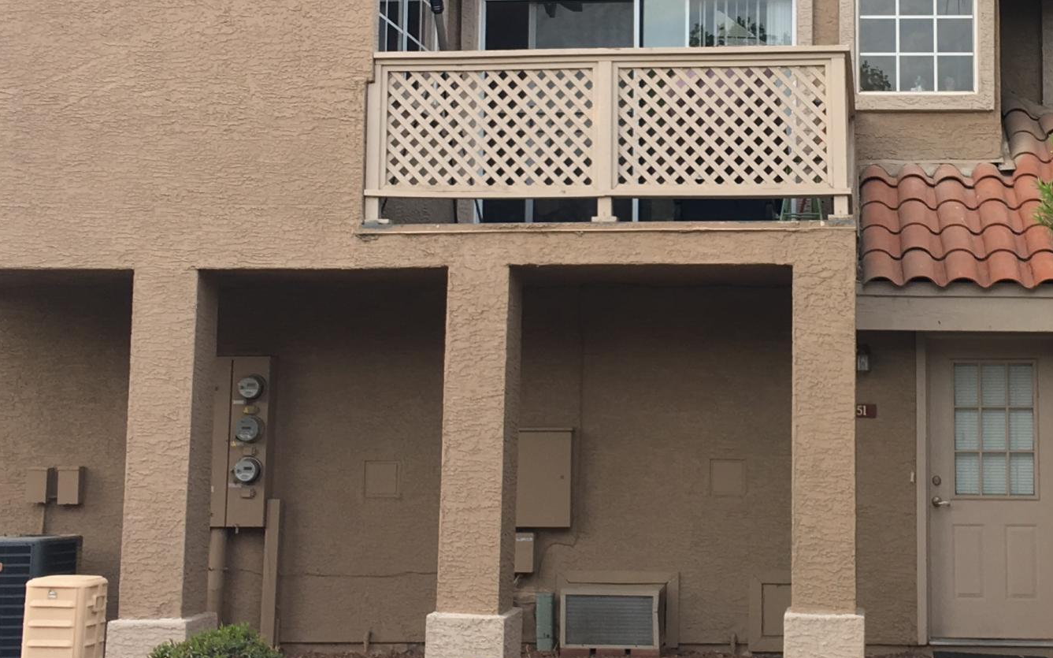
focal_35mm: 69
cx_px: 788
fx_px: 1980
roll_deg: -0.6
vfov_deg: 18.8
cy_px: 192
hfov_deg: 29.3
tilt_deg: +8.5
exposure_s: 1/60
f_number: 2.2
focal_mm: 4.15
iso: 25
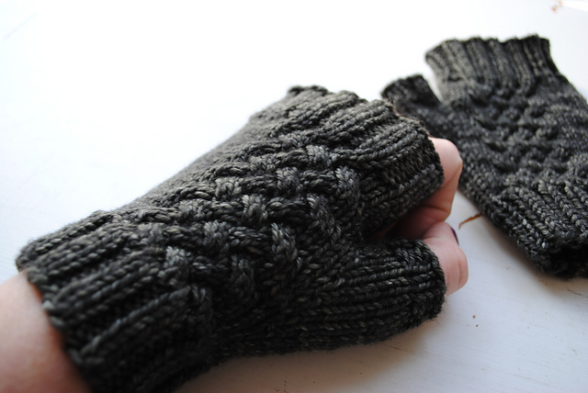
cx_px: 294
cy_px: 196
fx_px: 539
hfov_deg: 57.2
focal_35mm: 33
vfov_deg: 40.0
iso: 100
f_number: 4.5
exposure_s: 1/20
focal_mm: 22
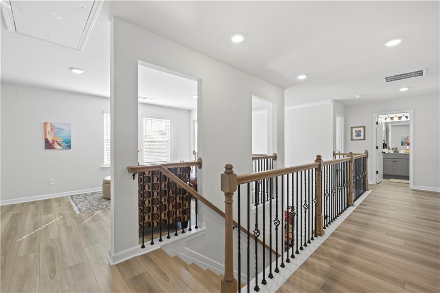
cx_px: 220
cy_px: 146
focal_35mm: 16
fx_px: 189
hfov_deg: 98.6
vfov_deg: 75.4
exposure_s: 1/15
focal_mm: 15.5
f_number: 8
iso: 400
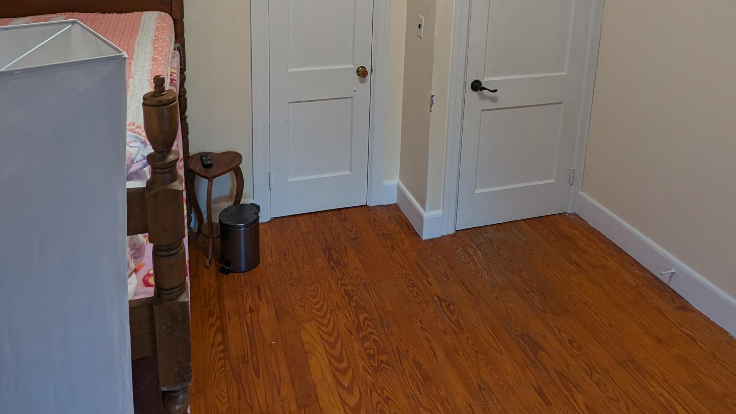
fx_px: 527
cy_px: 27
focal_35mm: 27
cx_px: 348
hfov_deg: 69.8
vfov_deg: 39.2
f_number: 2.2
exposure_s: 1/60
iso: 81
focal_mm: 2.35
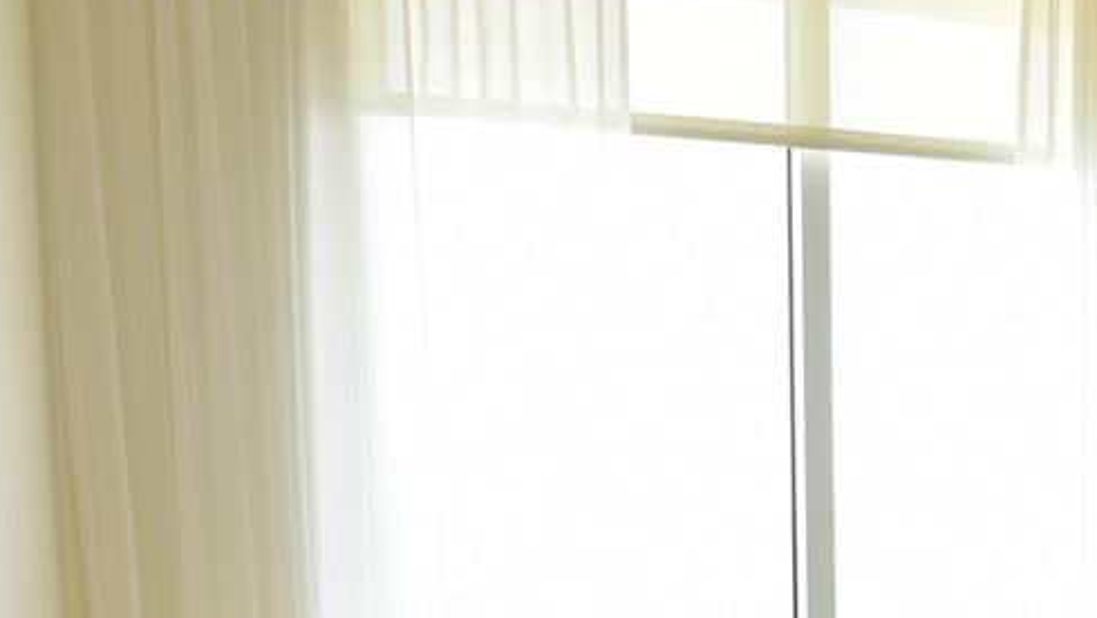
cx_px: 1346
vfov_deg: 14.0
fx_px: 2386
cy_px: 880
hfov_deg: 23.5
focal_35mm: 82
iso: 800
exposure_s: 1/125
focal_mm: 24
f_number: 4
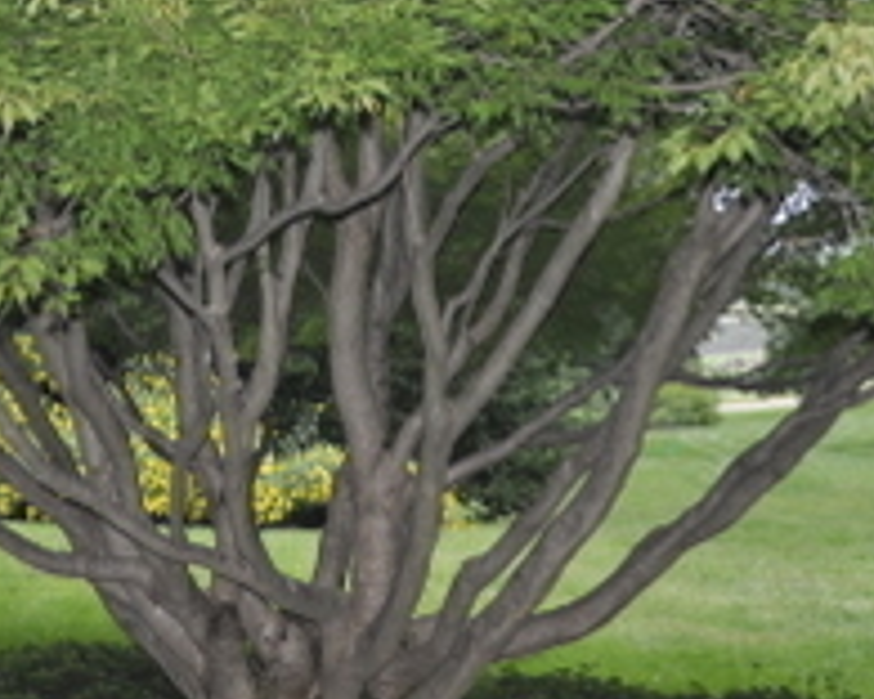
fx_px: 2690
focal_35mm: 104
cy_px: -332
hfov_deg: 18.4
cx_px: 242
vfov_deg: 13.9
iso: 320
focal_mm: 18
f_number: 3.5
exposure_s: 1/200
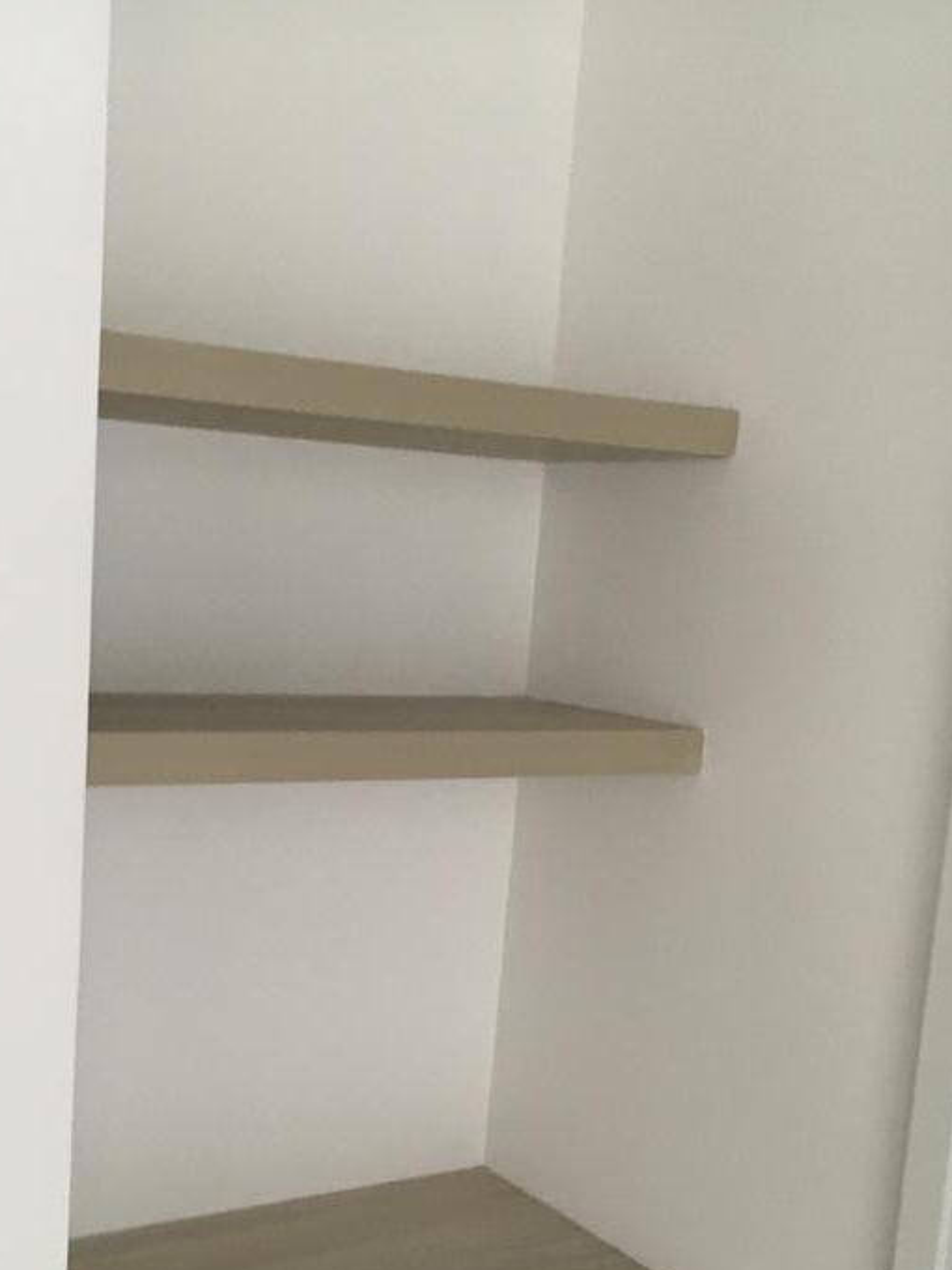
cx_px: 351
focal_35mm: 43
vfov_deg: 43.3
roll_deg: -4.2
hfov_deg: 33.4
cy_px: 833
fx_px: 1577
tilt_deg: -9.8
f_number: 2.2
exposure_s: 1/33
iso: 200
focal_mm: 4.15
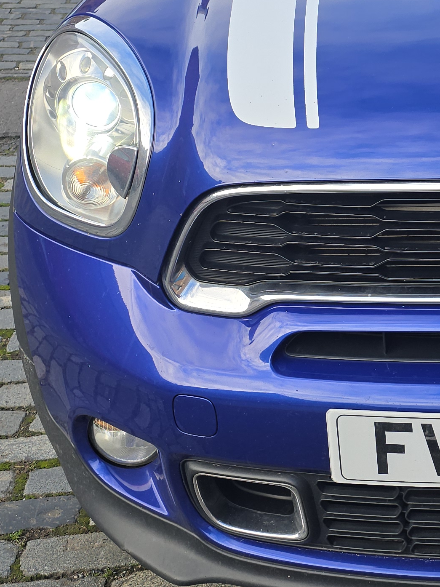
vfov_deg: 29.1
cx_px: 530
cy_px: 176
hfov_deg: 20.8
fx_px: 1119
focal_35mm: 66
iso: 12
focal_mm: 6.3
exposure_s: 1/192
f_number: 1.7
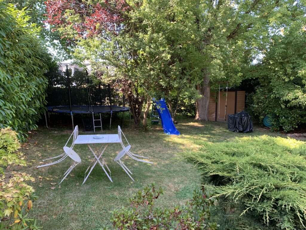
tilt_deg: -2.8
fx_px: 230
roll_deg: -0.9
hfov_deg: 67.3
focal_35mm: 26
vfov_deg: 53.1
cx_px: 153
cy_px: 115
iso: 50
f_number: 1.8
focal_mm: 4.25
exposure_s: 1/121
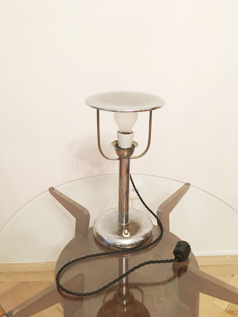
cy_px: 158
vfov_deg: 61.7
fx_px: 266
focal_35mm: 29
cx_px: 119
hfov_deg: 48.2
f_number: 2.2
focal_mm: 4.15
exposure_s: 1/10
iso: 80
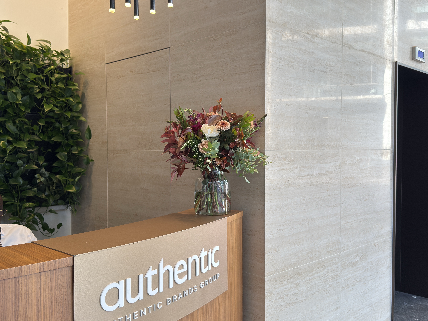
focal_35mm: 35
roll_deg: -0.2
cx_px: 214
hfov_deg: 52.6
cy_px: 160
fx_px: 433
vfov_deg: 40.7
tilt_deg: -1.4
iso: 64
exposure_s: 1/122
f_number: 1.78
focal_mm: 6.76
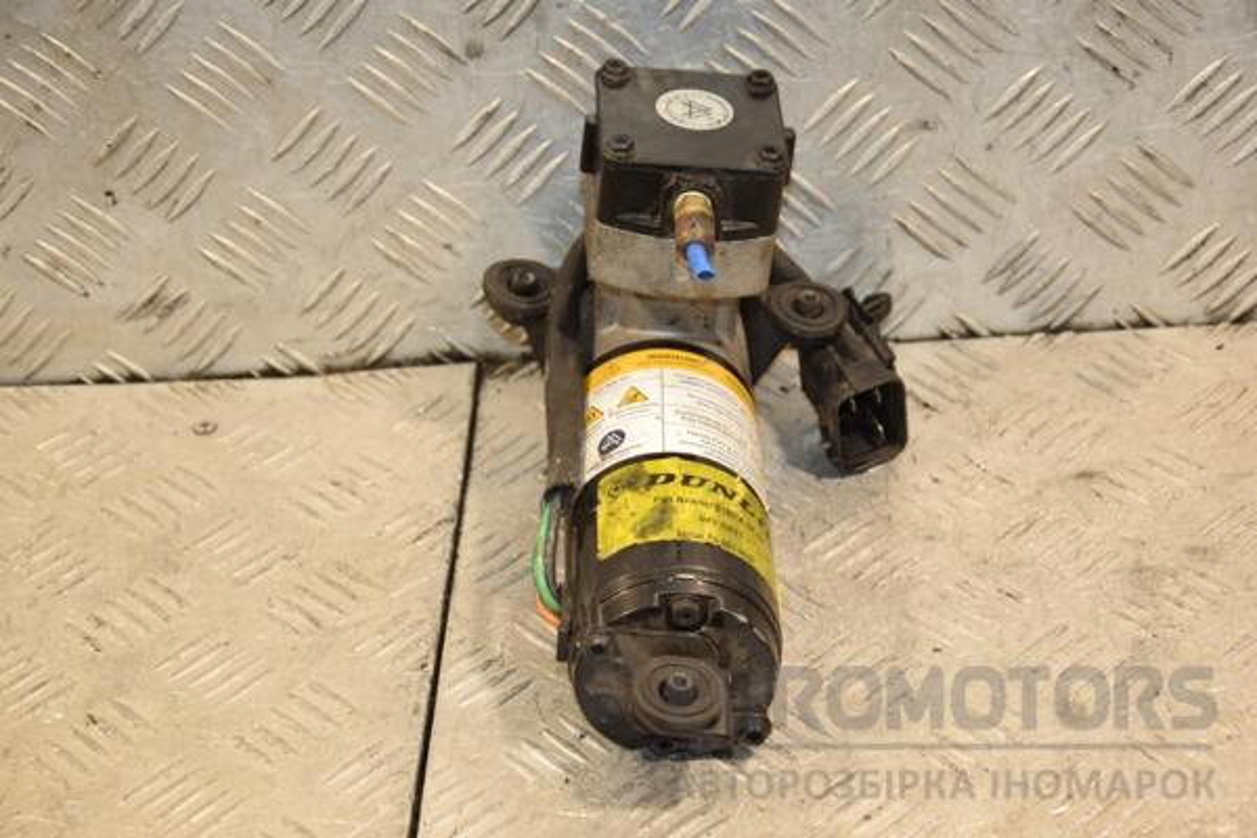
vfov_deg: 15.7
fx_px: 3038
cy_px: 419
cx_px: 628
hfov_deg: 23.4
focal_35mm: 87
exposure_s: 1/200
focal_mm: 58
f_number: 5.6
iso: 800
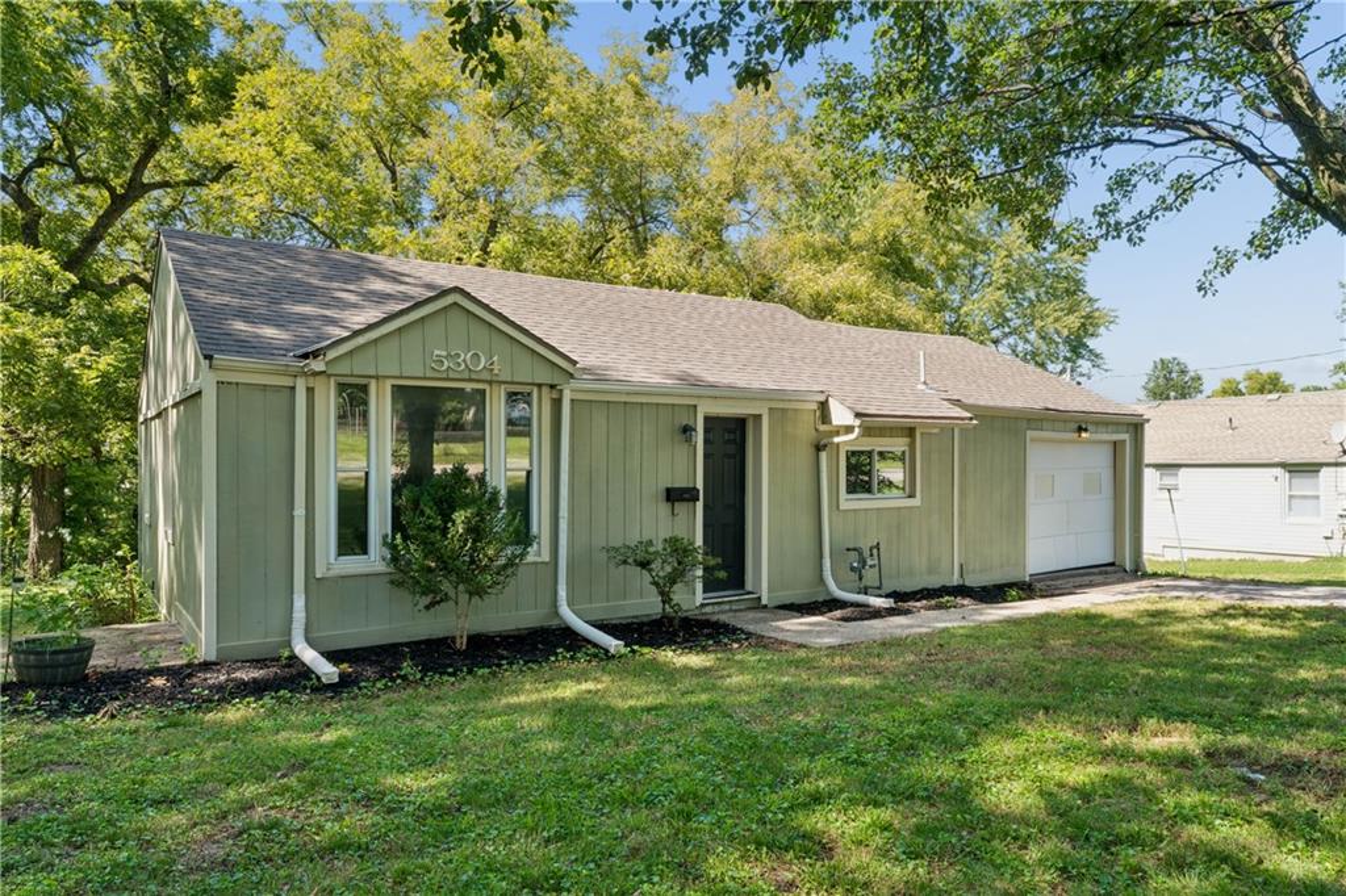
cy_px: 448
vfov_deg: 53.1
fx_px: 897
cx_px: 673
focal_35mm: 24
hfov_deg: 73.8
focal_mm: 24
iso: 100
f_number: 22
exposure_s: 1/2
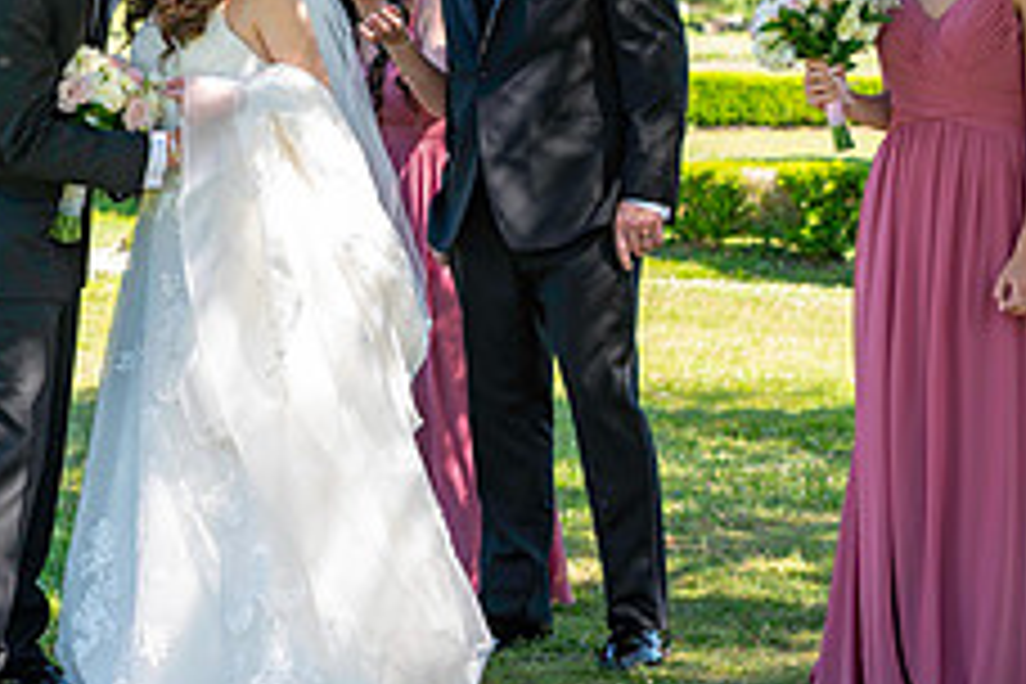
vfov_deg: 12.8
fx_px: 3049
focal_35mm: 107
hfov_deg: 18.7
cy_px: 202
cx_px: 86
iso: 100
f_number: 3.2
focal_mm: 42
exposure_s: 1/250
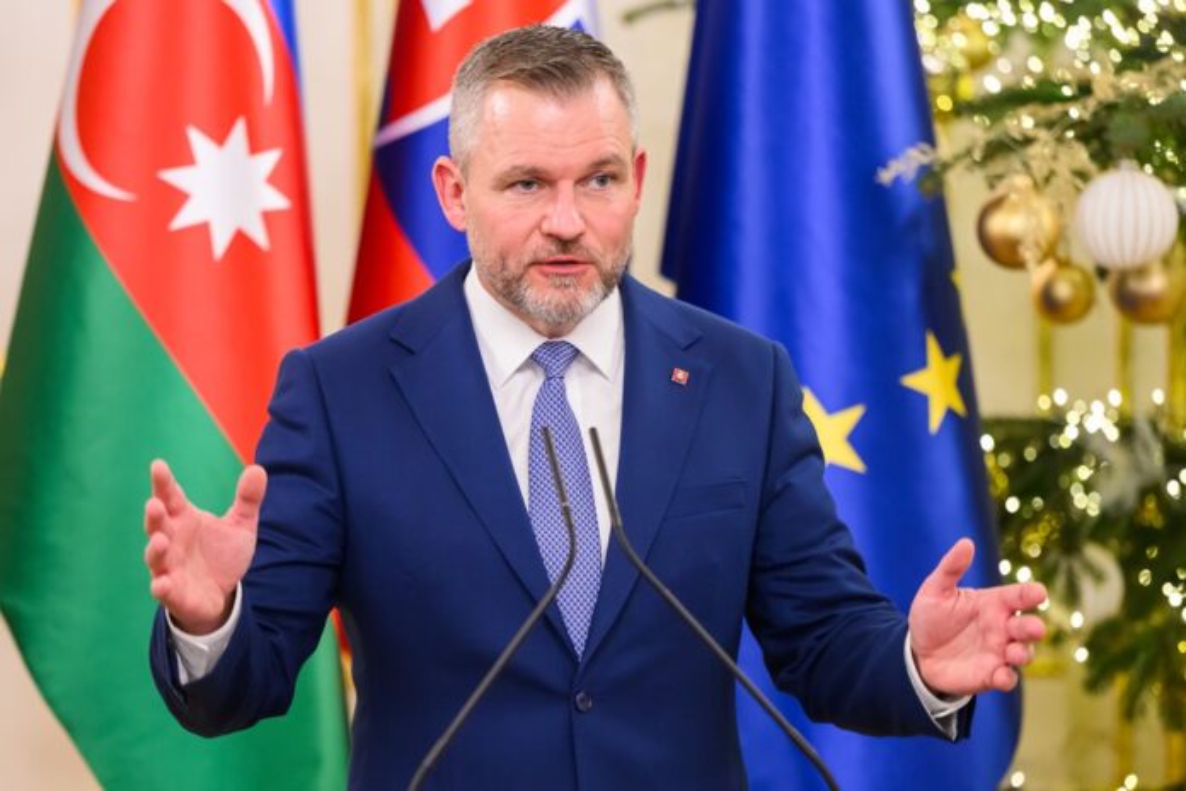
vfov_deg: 11.0
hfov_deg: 16.4
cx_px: 593
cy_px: 396
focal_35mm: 125
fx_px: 4118
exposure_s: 1/160
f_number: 2.8
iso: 3200
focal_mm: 125
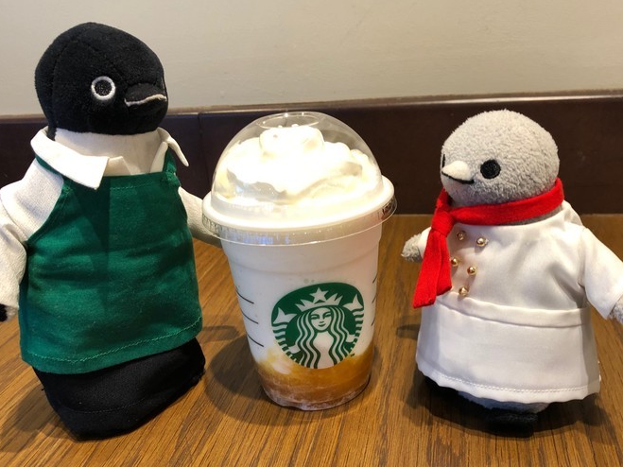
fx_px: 612
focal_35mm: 34
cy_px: 251
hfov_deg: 54.0
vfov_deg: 41.8
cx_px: 319
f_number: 1.8
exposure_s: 1/24
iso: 40
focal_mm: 3.99
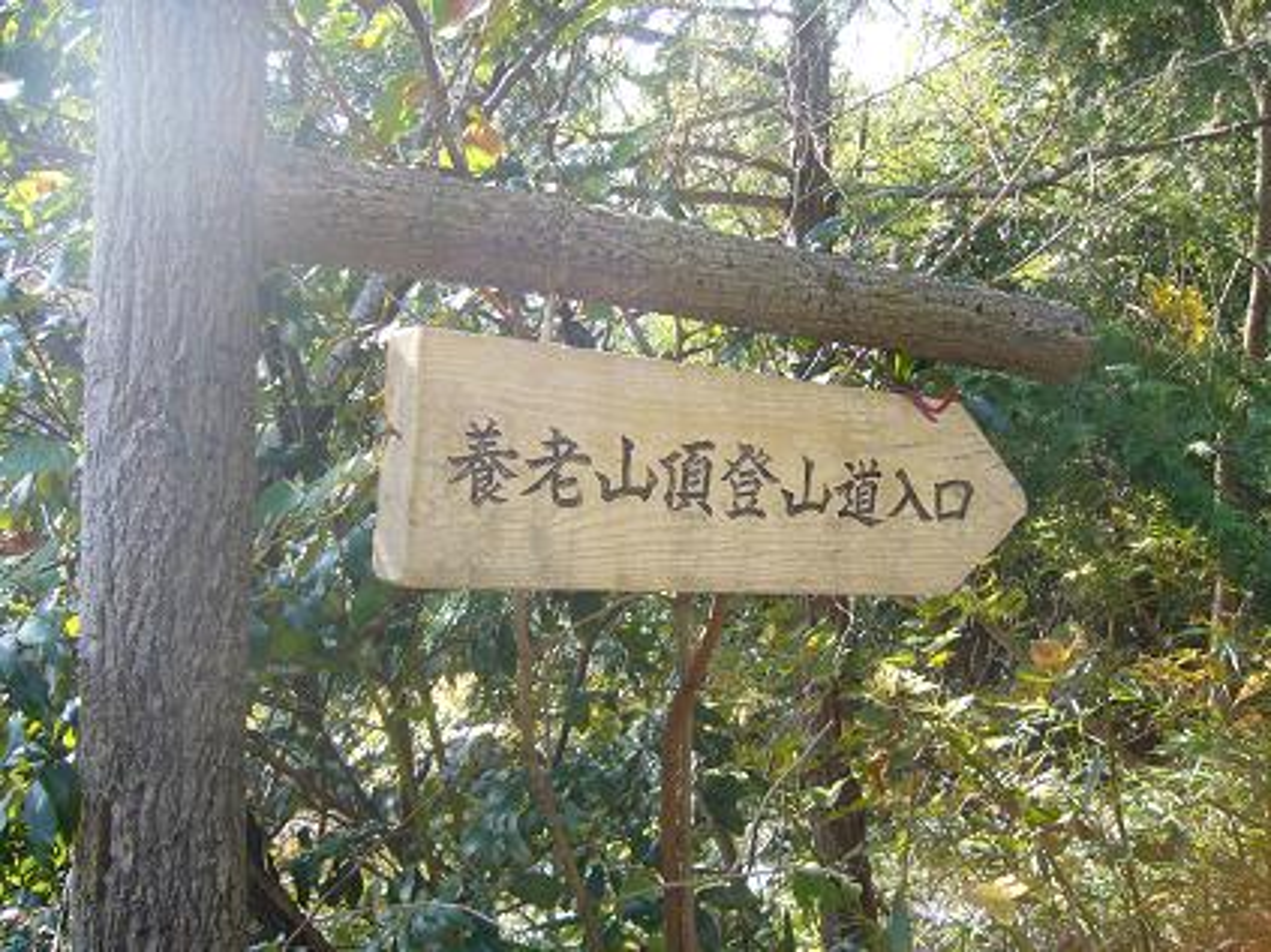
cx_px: 636
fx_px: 1285
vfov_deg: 40.7
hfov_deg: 52.6
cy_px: 476
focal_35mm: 35
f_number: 2.8
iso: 80
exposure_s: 1/125
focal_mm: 5.8
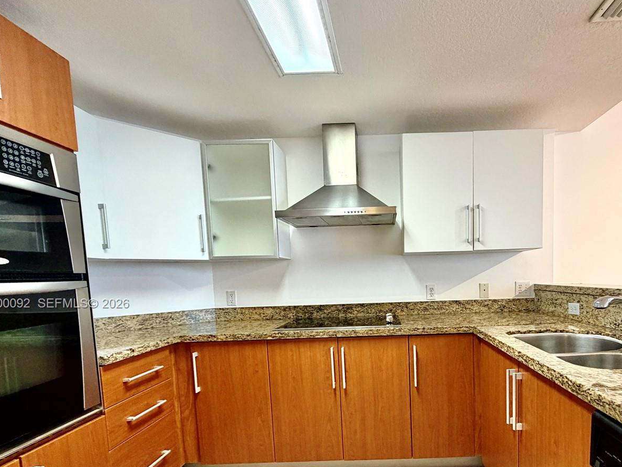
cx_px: 387
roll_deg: +3.1
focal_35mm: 19
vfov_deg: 67.1
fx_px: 341
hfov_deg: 83.1
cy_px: 304
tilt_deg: -4.7
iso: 400
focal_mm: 2.22
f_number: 2.2
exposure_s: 1/60
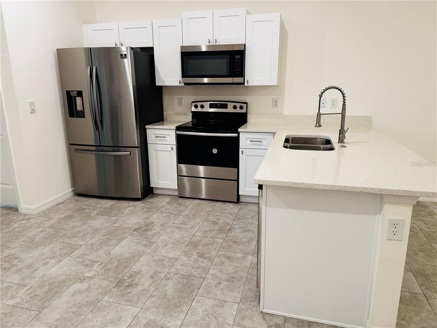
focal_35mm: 24
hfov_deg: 71.6
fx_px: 303
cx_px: 218
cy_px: 164
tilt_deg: -15.7
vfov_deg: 56.8
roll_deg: +0.6
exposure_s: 1/60
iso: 160
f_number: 1.78
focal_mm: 6.76
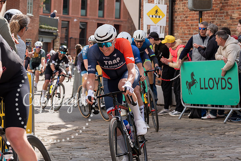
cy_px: 29
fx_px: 766
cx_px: 104
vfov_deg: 11.9
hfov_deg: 17.9
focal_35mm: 114
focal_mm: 70
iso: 250
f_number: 5
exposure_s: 1/1000
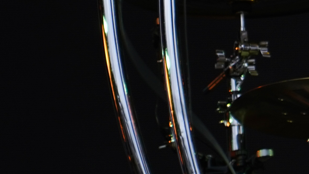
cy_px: -212
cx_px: 710
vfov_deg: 2.1
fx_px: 4621
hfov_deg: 3.8
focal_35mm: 564
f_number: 4
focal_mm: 105
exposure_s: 1/125
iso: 250
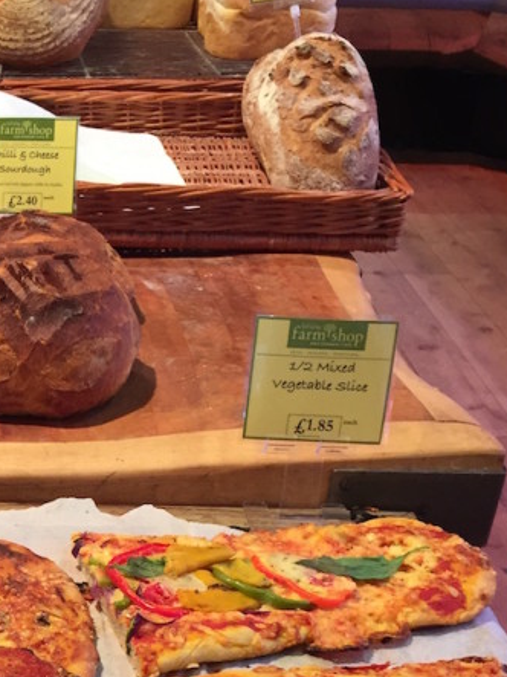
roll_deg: -0.5
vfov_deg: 27.6
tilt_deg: -33.6
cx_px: -32
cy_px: 645
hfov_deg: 21.0
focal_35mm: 67
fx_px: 1309
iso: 64
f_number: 2.2
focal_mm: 4.15
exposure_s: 1/33
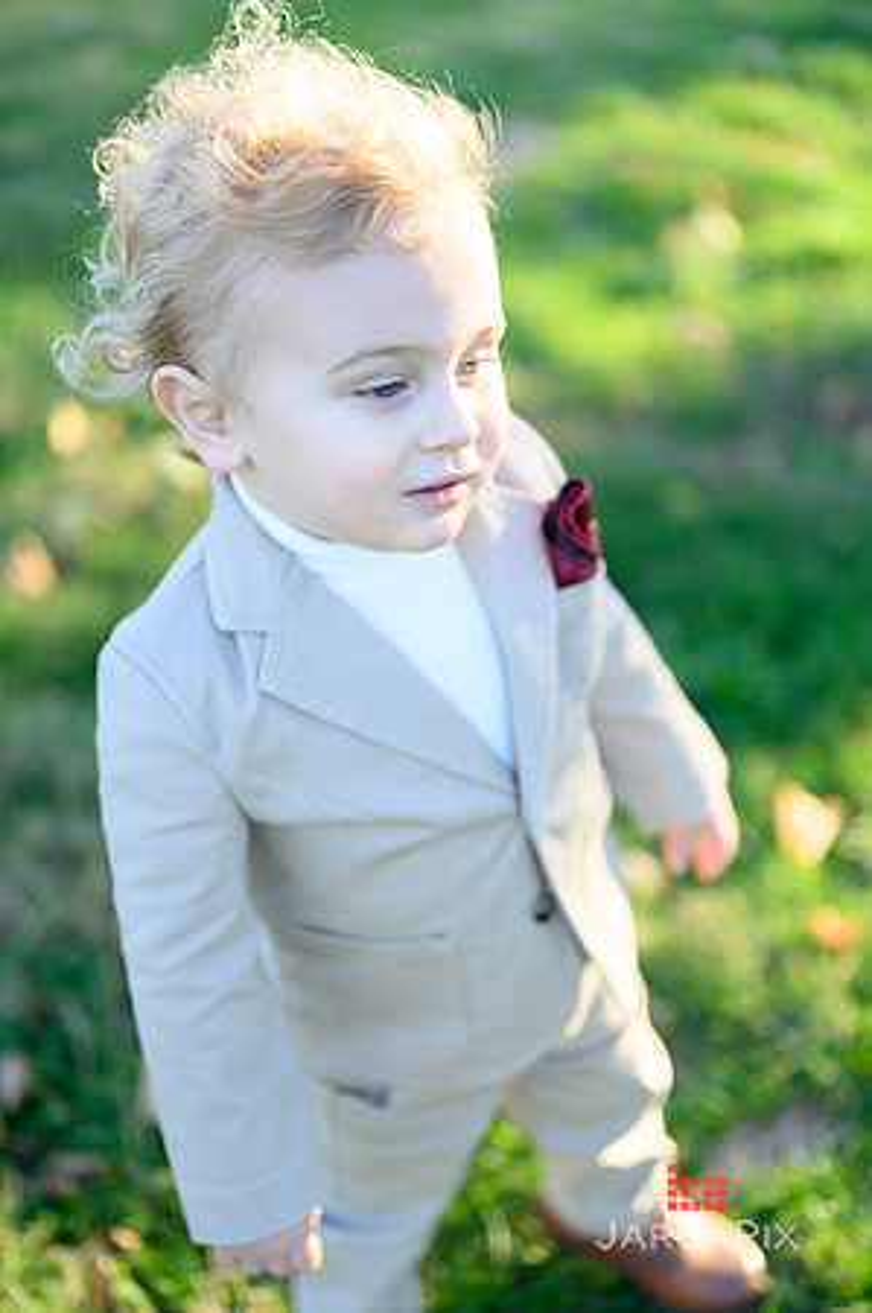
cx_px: 436
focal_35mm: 50
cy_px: 656
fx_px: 1821
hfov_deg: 26.9
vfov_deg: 39.6
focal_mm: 50
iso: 320
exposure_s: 1/800
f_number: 2
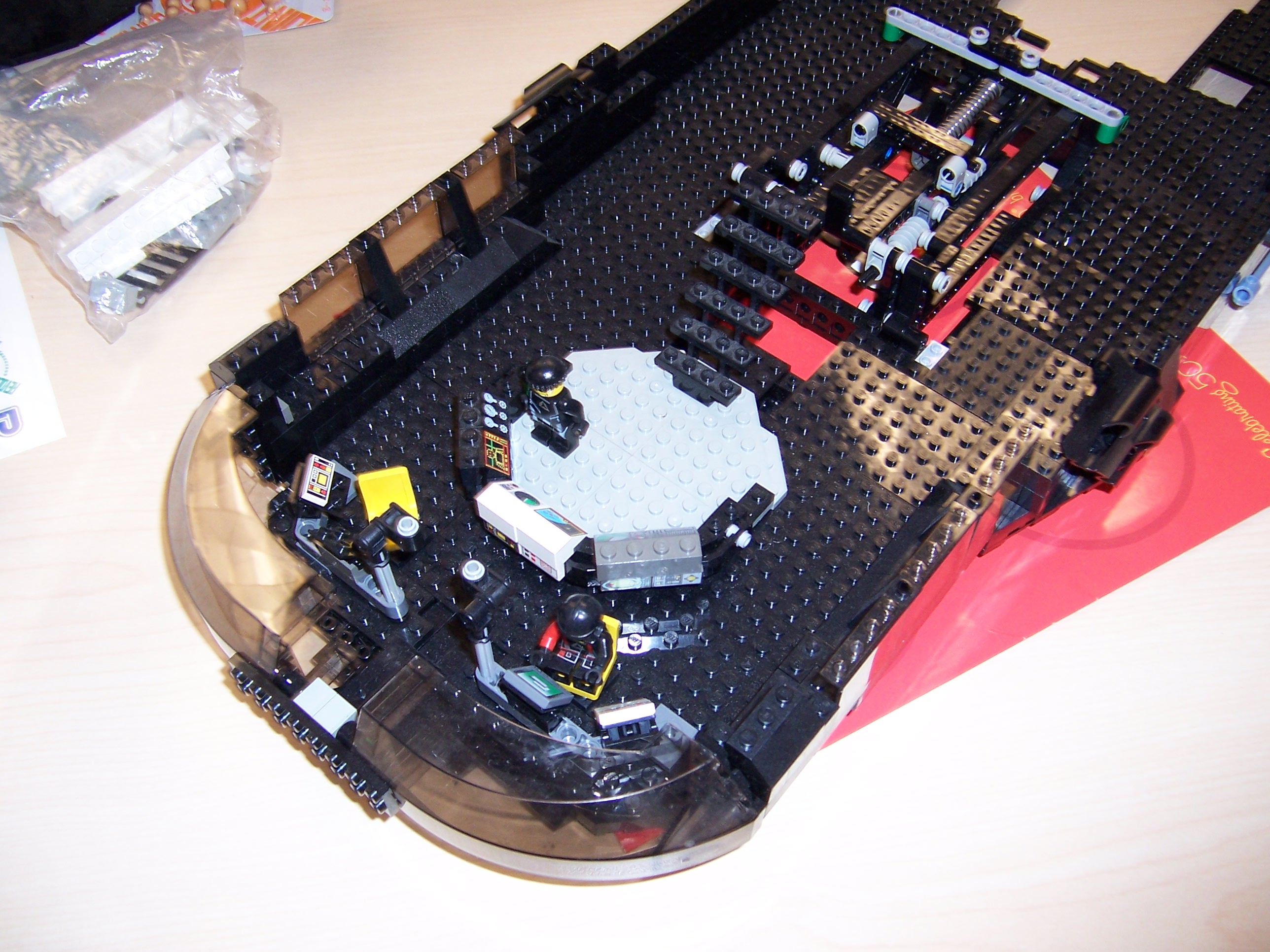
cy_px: 476
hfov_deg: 55.4
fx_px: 1211
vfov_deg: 42.9
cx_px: 635
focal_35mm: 33
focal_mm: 5.5
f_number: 2.8
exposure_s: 1/60
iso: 140
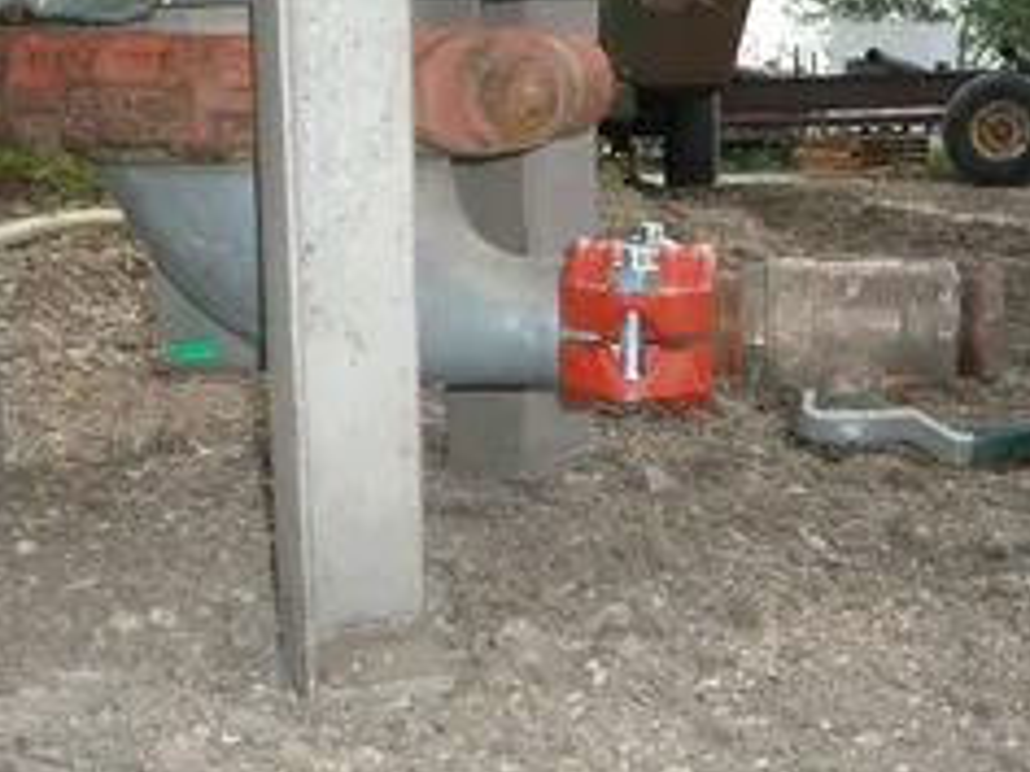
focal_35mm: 61
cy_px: 358
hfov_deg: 31.7
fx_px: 1815
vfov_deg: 24.0
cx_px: 519
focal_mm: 5.9
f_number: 4.5
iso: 100
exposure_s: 1/390
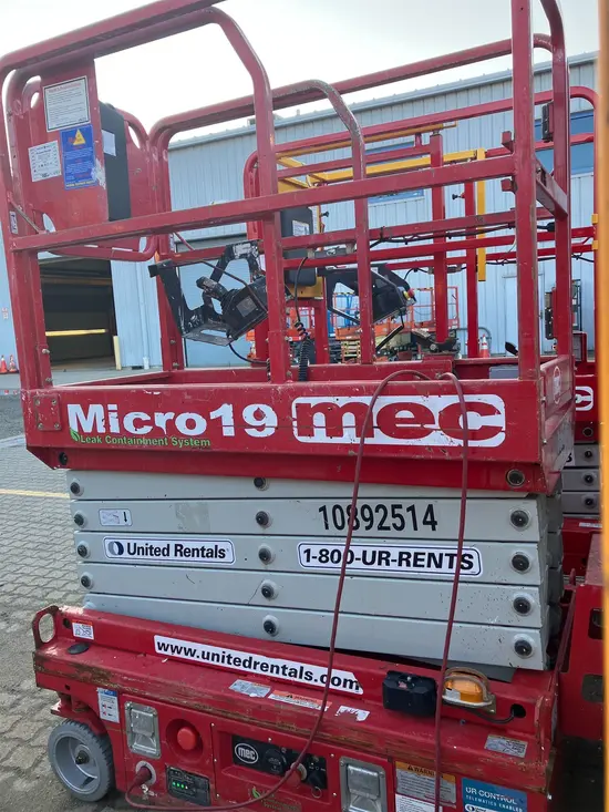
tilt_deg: -4.5
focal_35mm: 28
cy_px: 406
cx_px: 304
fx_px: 657
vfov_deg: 63.4
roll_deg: +4.1
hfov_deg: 49.8
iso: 40
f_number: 1.8
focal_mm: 3.99
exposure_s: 1/162
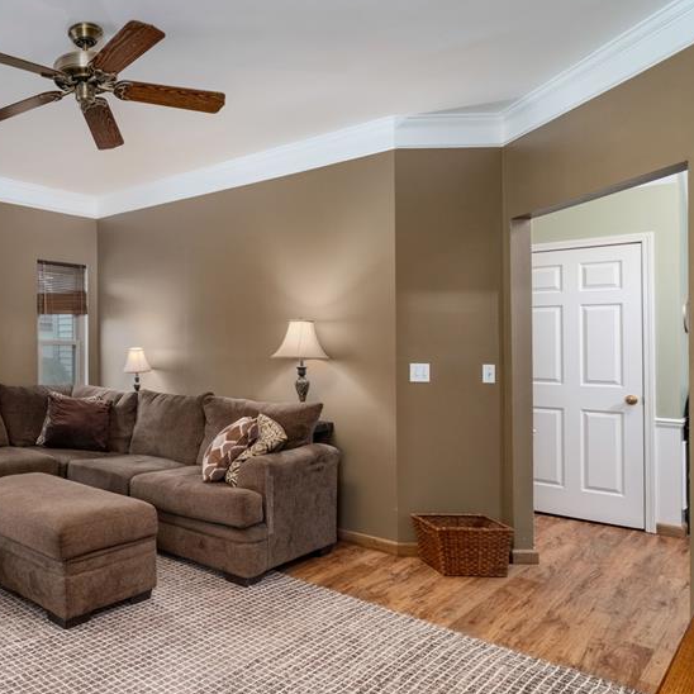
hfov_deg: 52.7
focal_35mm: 27
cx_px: 84
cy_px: 341
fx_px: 612
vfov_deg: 59.1
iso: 500
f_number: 7.1
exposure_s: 1/125
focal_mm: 11.3
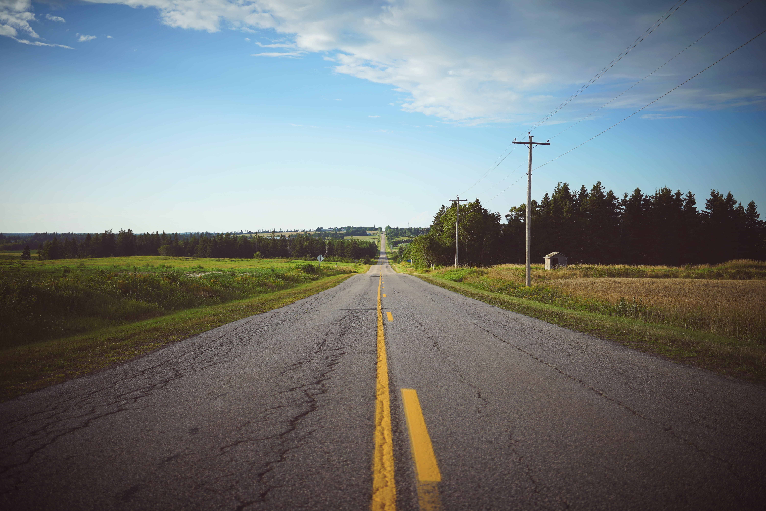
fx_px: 745
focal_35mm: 35
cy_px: 256
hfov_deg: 54.4
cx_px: 383
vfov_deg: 37.9
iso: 100
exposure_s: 1/1600
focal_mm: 35
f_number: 2.8
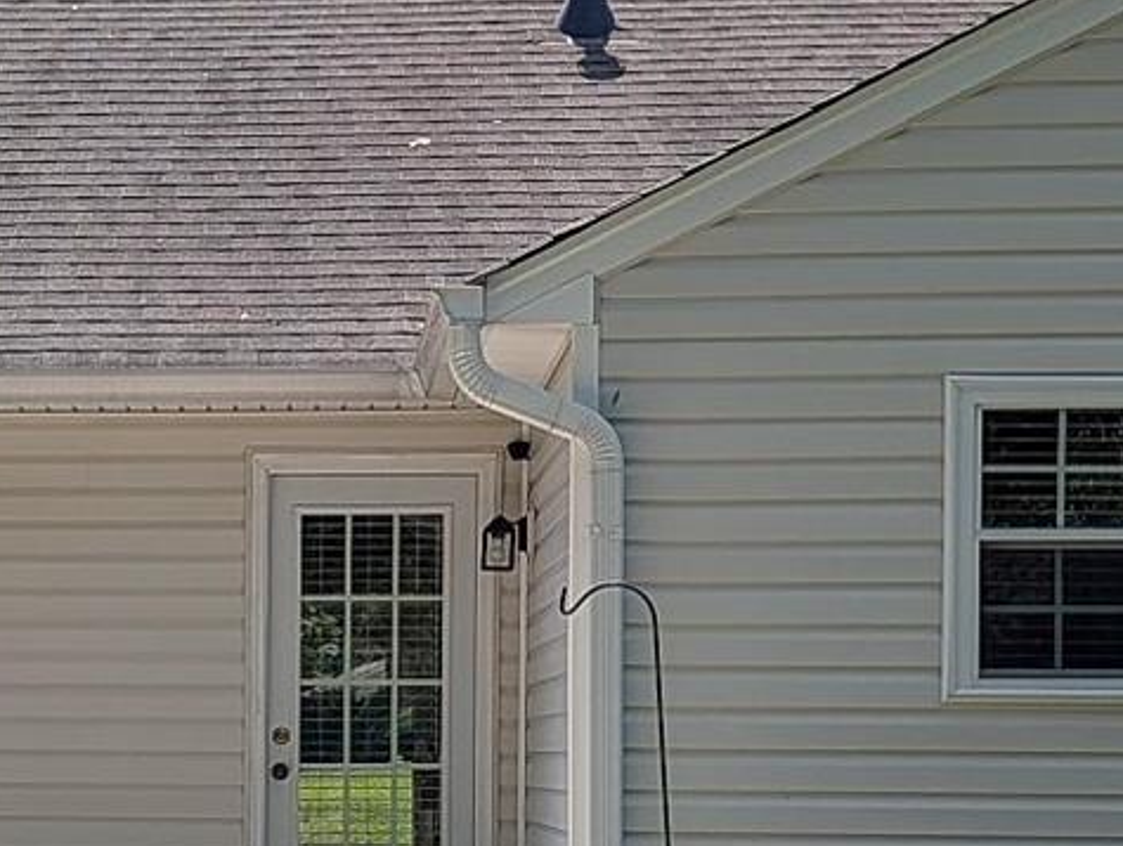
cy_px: 785
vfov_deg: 14.2
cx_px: -71
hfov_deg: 18.4
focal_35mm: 103
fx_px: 3347
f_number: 1.68
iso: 20
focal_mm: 6.9
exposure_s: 1/1715
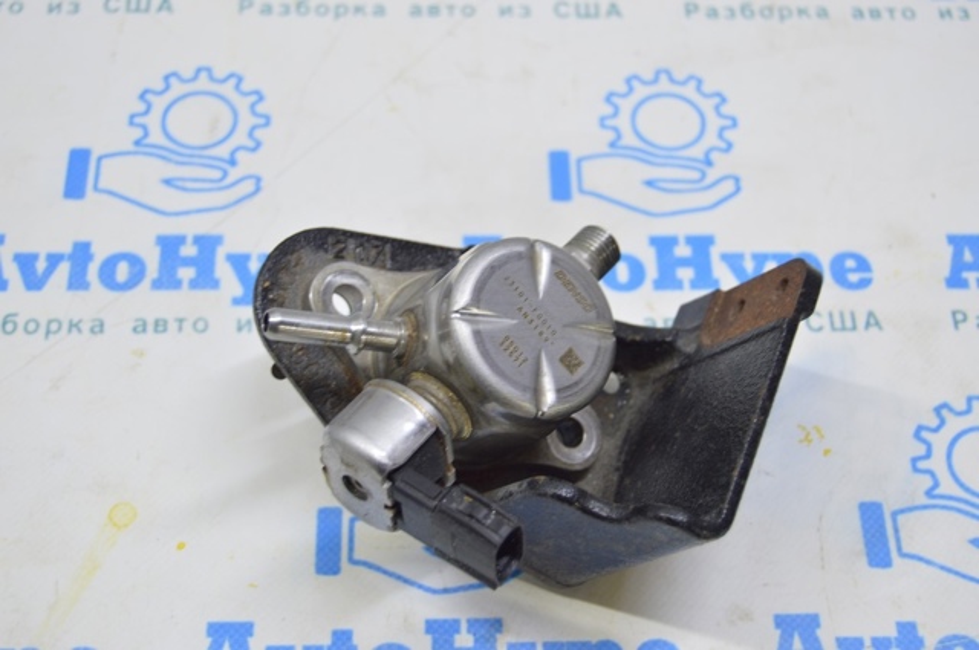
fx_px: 1548
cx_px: 490
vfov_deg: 23.7
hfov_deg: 35.1
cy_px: 325
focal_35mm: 57
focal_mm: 38
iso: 400
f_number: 5.6
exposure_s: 1/20
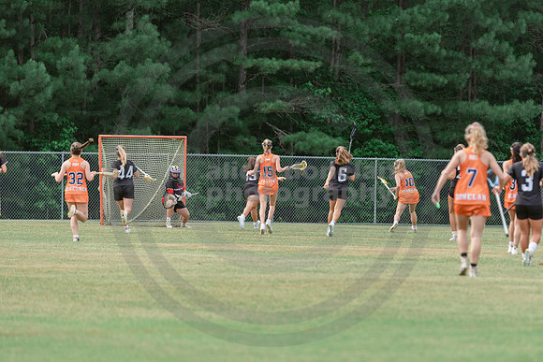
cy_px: 190
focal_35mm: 281
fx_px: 4237
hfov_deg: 7.3
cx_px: 381
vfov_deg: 4.9
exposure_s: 1/640
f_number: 3.2
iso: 250
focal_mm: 200
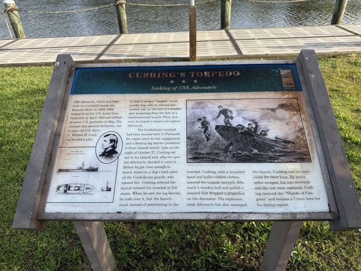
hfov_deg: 71.6
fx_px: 250
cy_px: 136
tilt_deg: -33.8
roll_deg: +3.7
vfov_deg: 56.8
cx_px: 180
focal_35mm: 24
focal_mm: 6.76
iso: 80
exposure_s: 1/1361
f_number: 1.78
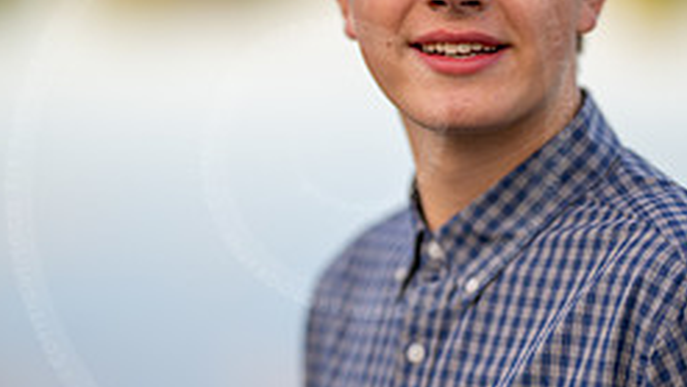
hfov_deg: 13.3
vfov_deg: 7.5
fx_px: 2951
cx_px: 381
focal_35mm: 162
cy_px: 200
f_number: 1.2
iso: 100
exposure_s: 1/1600
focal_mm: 85
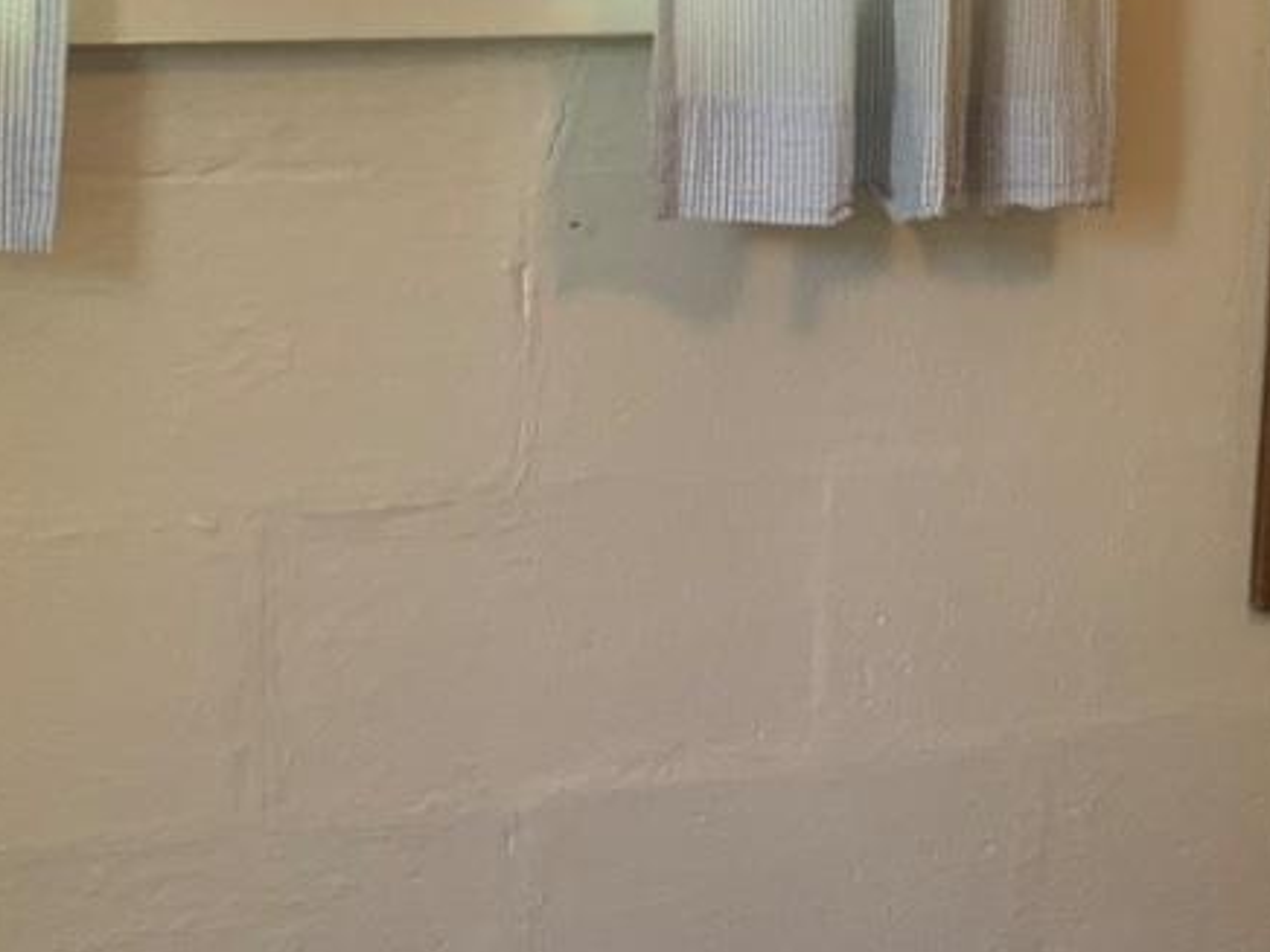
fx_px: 4476
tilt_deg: -11.5
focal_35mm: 122
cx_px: 1101
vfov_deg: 12.1
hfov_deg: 16.0
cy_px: 742
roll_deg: -3.1
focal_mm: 4.25
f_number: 1.8
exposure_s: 1/60
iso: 80
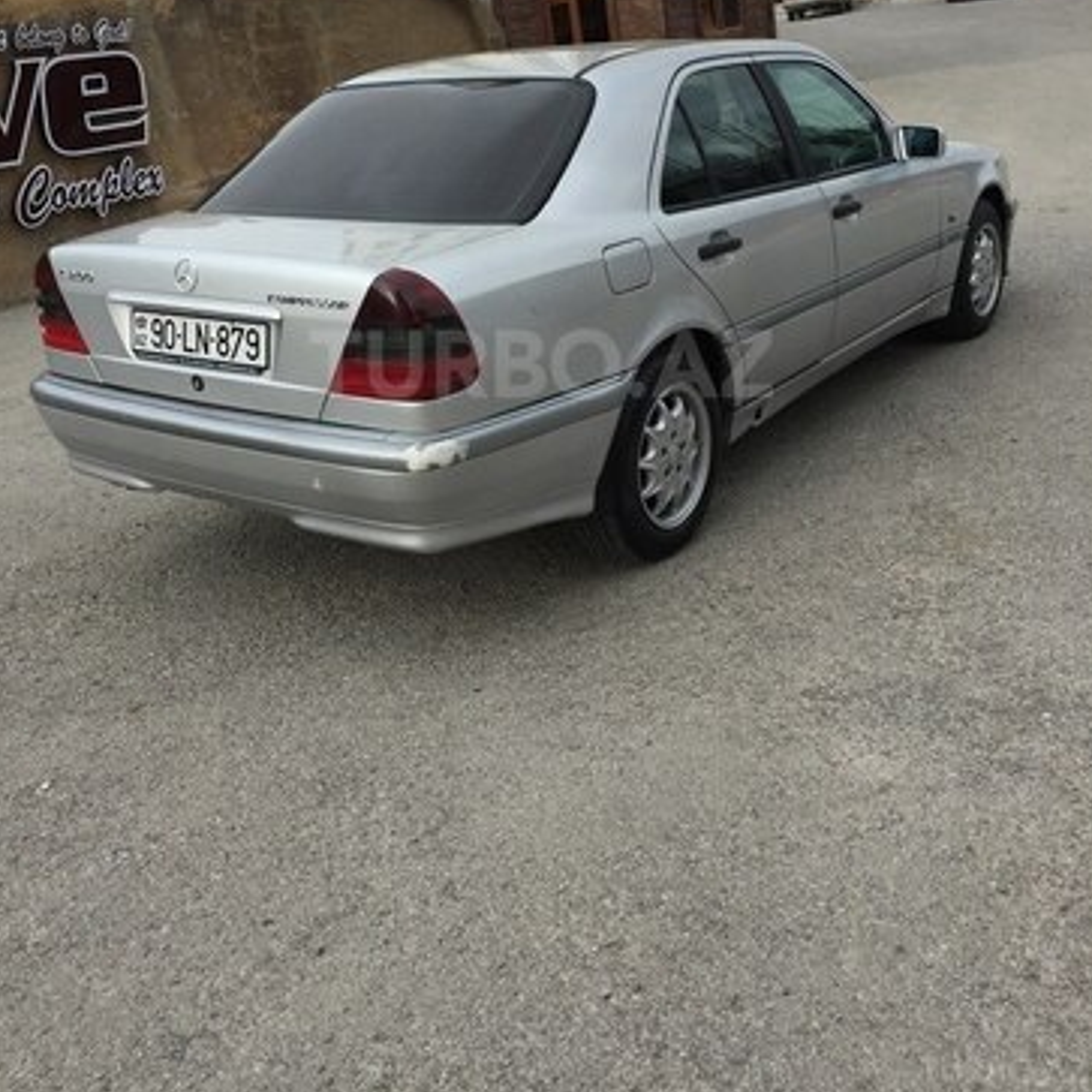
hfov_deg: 47.2
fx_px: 1249
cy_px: 364
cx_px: 541
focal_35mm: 35
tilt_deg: -13.4
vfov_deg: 46.5
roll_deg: +8.6
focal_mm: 4.15
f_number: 2.2
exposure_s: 1/1068
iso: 32
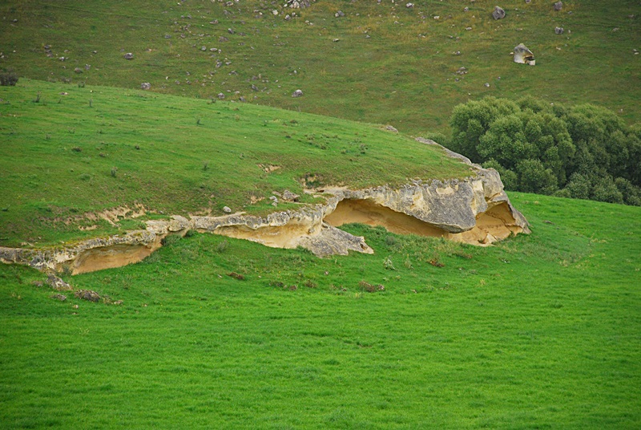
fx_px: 3210
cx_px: 320
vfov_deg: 7.7
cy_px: 215
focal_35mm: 180
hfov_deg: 11.4
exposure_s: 1/400
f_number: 6.3
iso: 400
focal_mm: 120
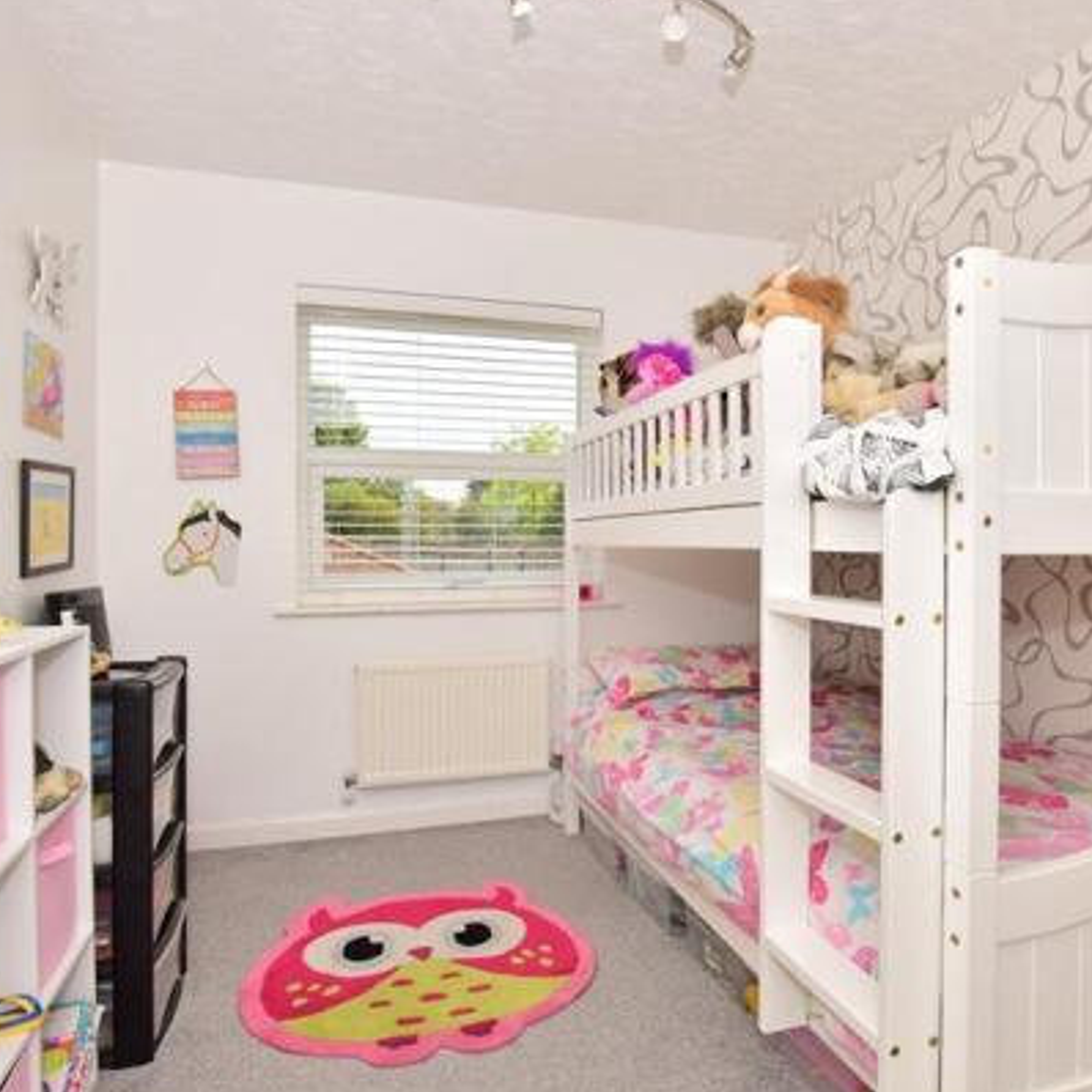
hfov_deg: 72.0
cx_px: 593
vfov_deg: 72.1
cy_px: 539
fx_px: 749
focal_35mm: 21
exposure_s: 1/200
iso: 400
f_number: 16
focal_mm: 10
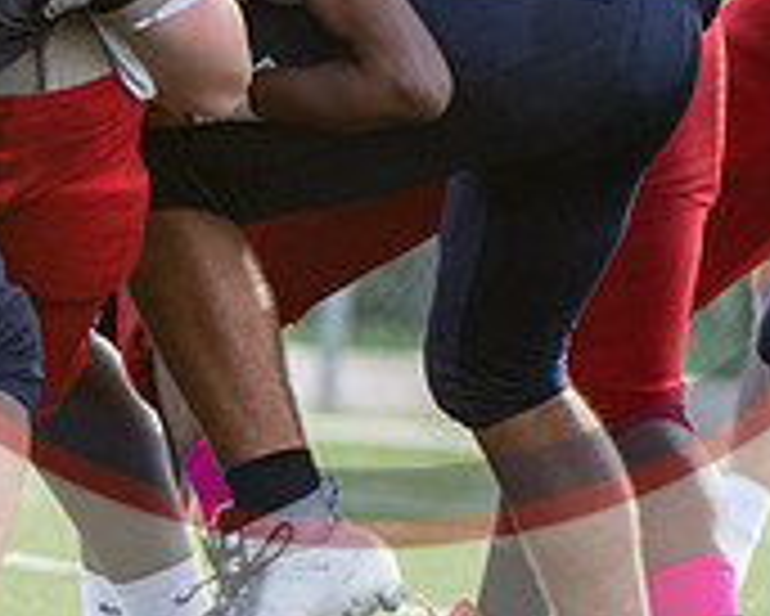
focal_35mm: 1036
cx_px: -511
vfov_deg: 1.5
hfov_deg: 1.9
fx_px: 23623
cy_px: 104
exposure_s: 1/1000
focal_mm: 200
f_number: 4
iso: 640
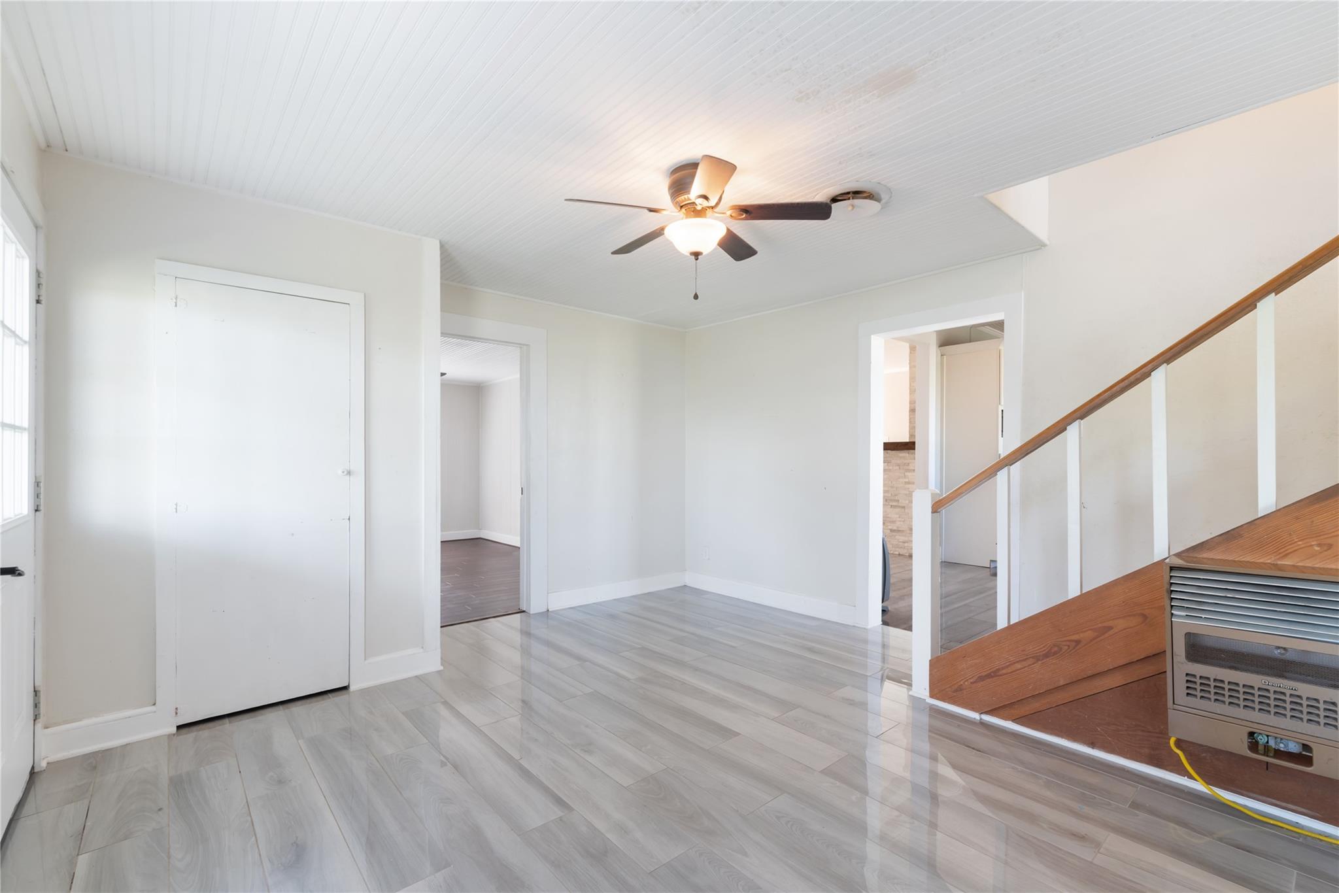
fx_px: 558
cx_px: 670
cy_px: 446
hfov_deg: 100.4
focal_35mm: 15
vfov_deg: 77.3
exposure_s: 1/2.5
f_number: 8
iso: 400
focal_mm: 15
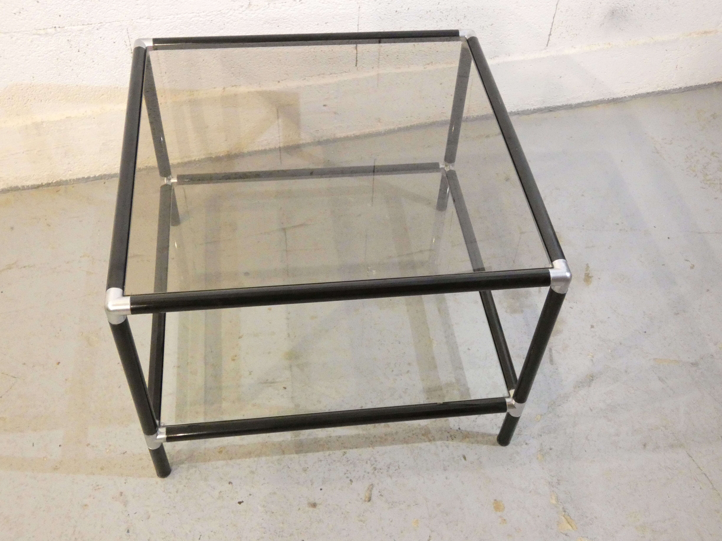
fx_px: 793
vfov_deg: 37.7
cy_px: 270
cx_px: 361
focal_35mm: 38
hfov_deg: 49.0
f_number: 3.5
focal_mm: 6.8
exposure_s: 1/80
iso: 1600
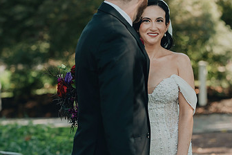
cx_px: 155
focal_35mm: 176
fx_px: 1134
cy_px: 46
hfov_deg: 11.7
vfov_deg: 7.8
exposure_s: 1/800
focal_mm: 102
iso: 800
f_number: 3.5
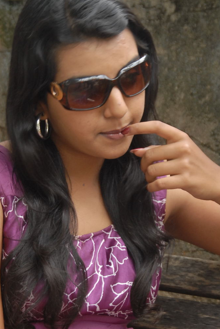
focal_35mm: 168
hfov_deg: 8.2
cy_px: 215
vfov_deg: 12.2
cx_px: 125
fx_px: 1533
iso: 400
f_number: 5.6
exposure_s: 1/80
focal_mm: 70
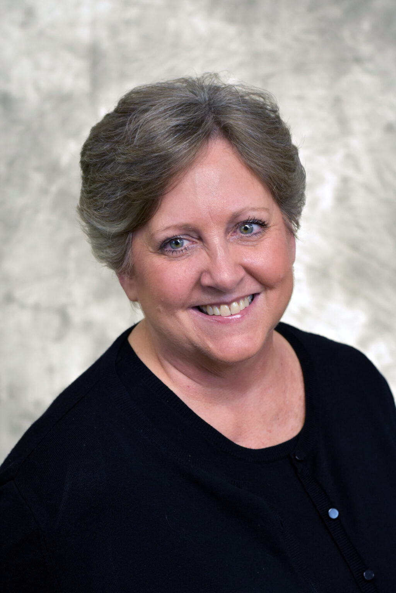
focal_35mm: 75
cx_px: 198
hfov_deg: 18.2
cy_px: 296
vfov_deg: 27.0
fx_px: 1237
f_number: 4
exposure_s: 1/60
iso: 1400
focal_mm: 50
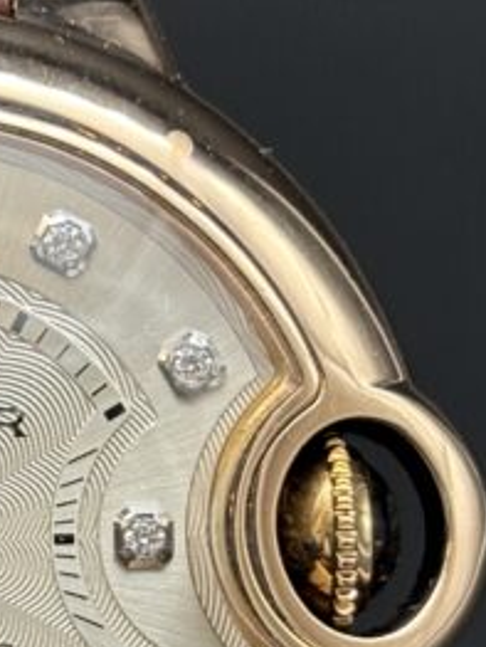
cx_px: -155
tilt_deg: -30.2
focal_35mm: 203
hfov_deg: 7.3
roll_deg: +0.1
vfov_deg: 9.7
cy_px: 353
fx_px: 3794
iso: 40
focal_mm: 5.96
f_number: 1.6
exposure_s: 1/50
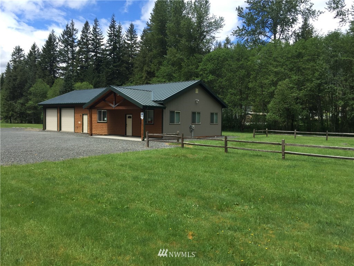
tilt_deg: -3.6
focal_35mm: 29
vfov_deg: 48.2
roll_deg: -1.8
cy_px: 133
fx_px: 297
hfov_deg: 61.7
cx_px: 177
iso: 32
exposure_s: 1/1236
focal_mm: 4.15
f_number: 2.2
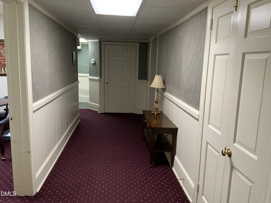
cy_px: 102
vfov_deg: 48.2
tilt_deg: -7.6
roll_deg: -2.7
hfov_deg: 61.7
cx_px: 136
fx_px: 227
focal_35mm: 29
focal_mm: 3
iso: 200
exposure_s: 1/60
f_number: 1.8
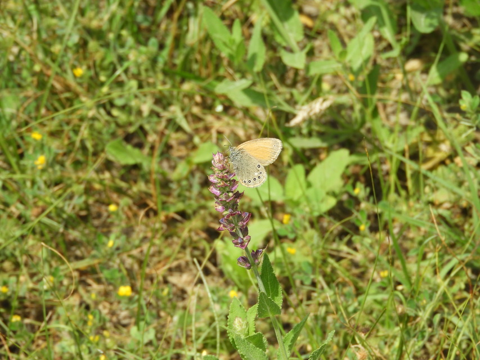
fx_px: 3744
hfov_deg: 7.3
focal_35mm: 270
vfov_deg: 5.5
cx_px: 240
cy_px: 180
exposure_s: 1/320
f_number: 5.5
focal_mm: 48.4
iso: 100
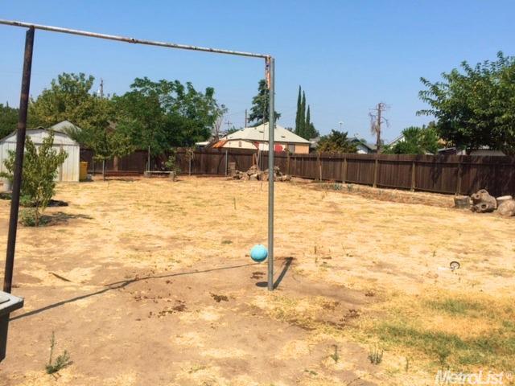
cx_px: 258
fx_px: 431
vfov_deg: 48.2
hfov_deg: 61.7
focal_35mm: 29
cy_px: 193
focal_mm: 4.15
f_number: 2.2
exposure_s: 1/2639
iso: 32
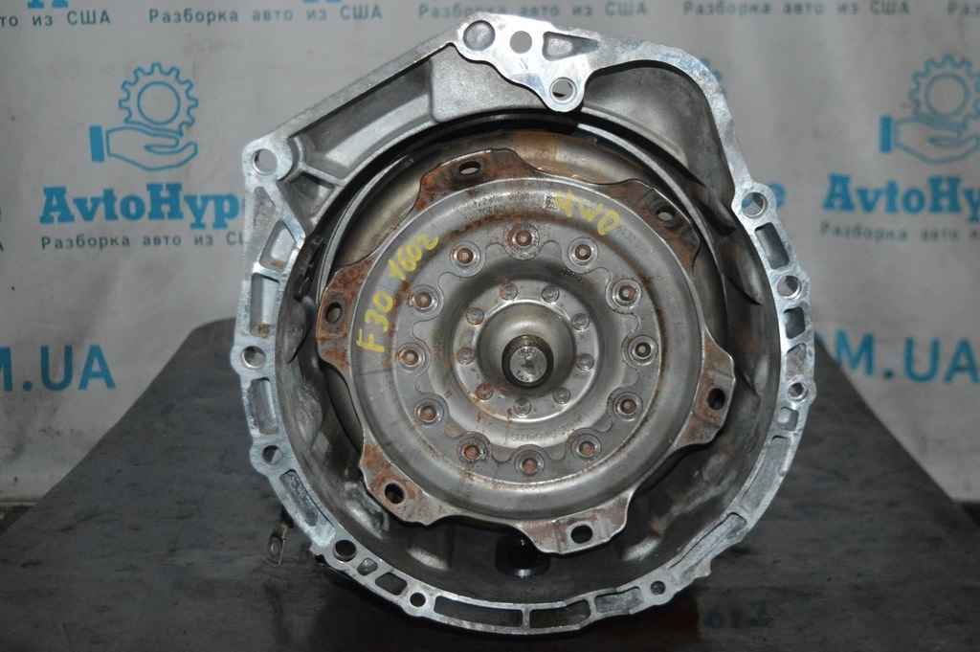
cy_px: 326
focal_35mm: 52
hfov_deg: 37.9
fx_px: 1428
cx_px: 490
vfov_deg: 25.7
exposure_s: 1/60
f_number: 4.5
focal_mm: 35
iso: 3200
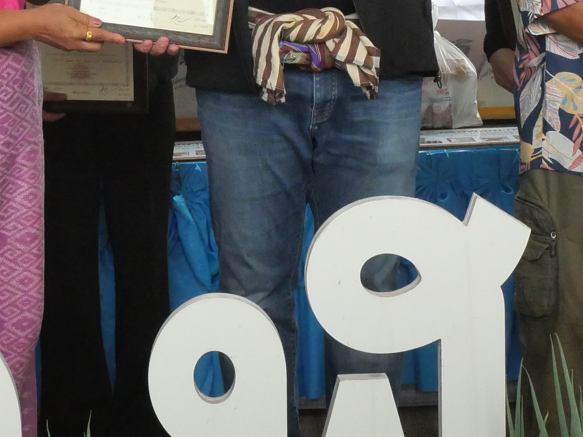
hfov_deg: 18.2
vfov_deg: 13.3
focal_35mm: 108
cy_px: -111
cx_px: 302
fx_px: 1819
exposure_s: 1/500
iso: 3200
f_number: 9
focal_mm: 18
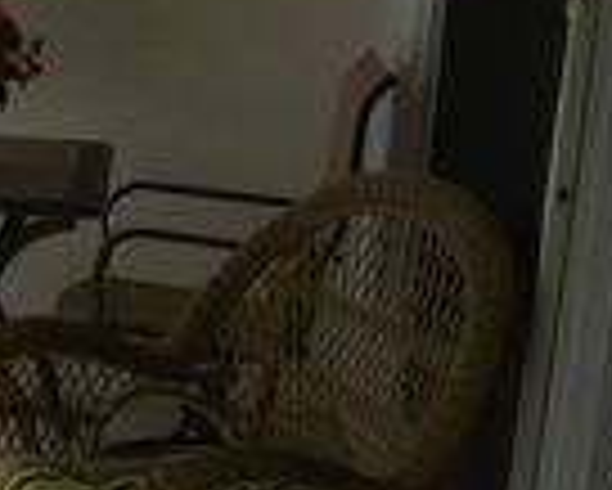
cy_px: 553
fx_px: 1722
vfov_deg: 15.7
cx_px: -45
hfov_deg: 19.4
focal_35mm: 95
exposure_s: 1/505
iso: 100
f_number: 4.7
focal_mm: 6
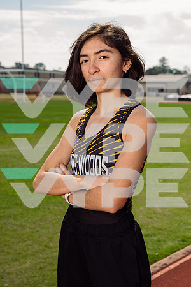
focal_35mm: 62
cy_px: 144
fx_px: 493
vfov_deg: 32.4
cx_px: 96
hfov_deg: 21.9
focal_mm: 62
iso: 80
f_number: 7.1
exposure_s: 1/250
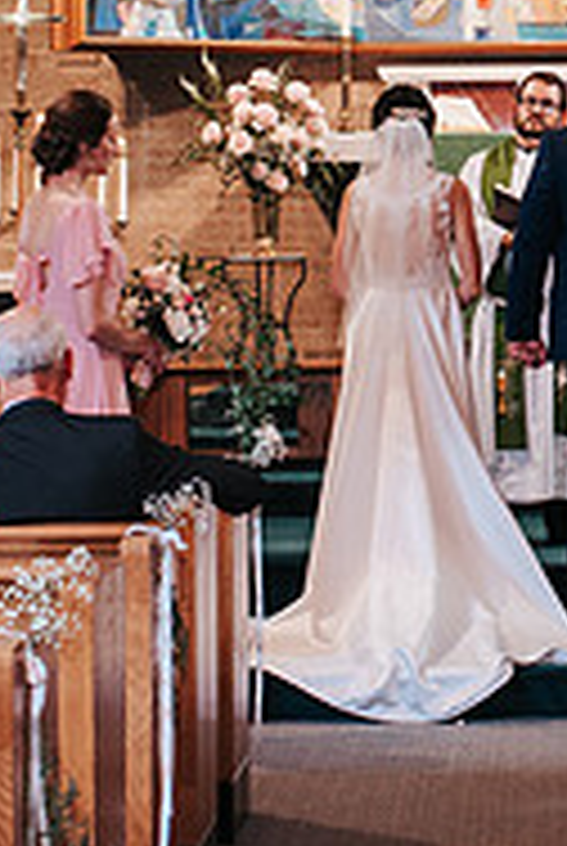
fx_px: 3554
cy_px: 96
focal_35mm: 151
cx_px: 624
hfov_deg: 9.0
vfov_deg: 13.5
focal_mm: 35
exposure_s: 1/125
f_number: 3.2
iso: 720
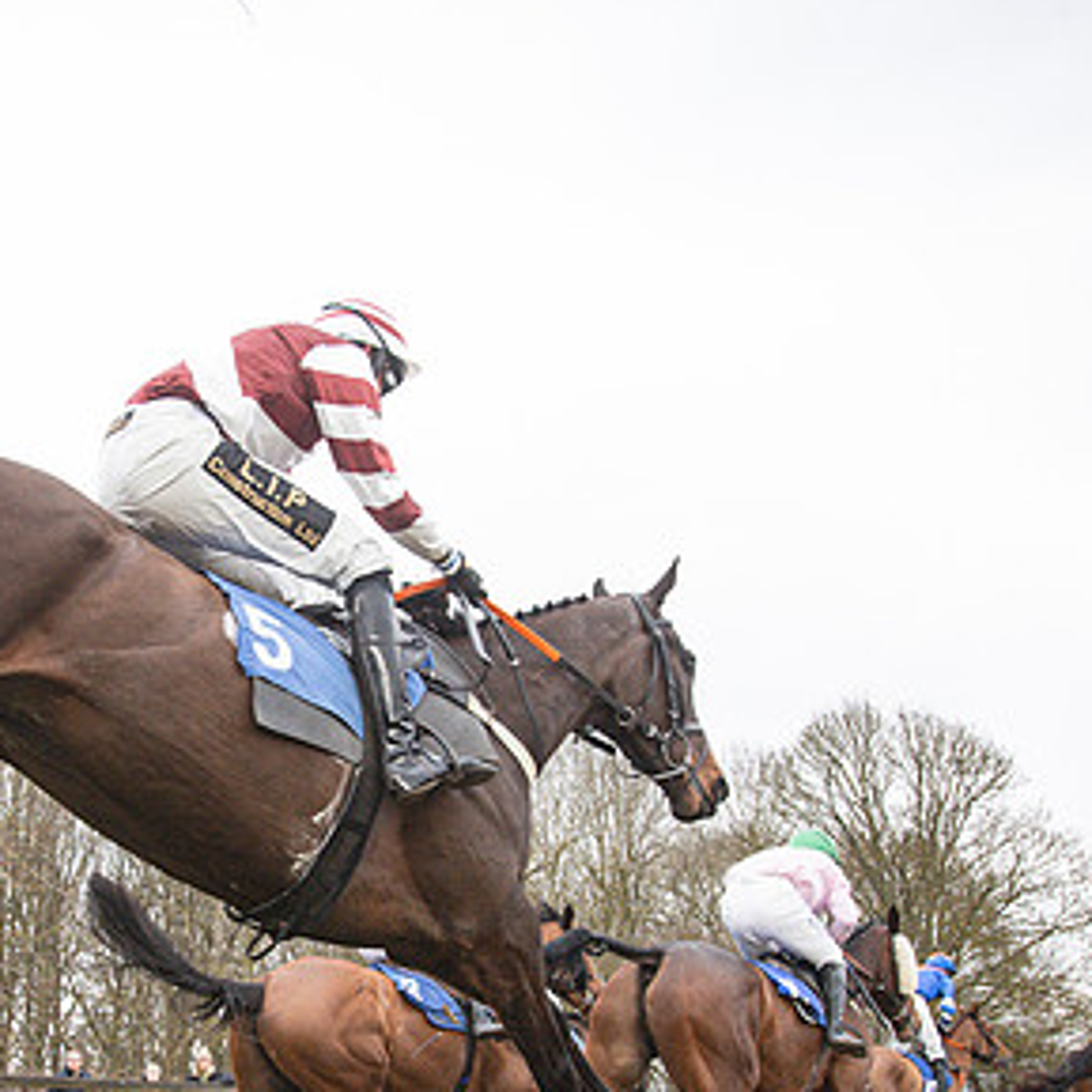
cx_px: 288
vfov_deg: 40.8
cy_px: 805
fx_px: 1428
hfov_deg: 40.8
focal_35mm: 40
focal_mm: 20
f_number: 6.3
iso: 2000
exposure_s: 1/1600
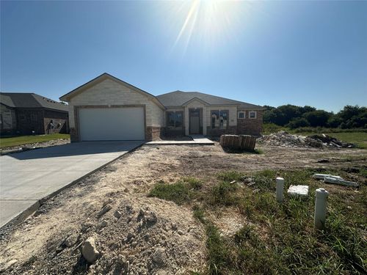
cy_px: 138
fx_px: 148
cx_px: 184
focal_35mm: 14
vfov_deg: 85.7
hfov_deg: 102.1
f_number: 2.2
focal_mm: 2.22
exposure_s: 1/4132
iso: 50
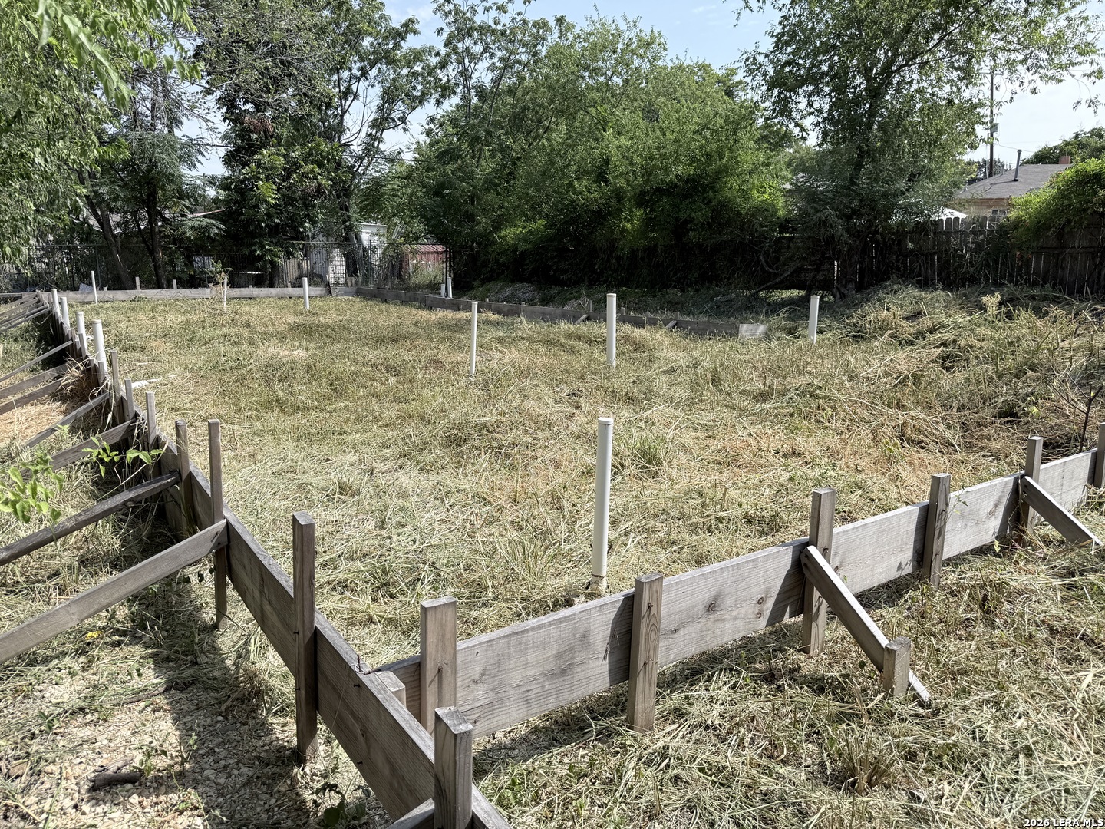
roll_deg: +0.0
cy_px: 414
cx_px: 552
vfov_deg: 56.8
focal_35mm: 24
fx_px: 766
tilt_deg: -10.5
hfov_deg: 71.6
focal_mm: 6.76
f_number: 1.78
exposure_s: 1/3021
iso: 80
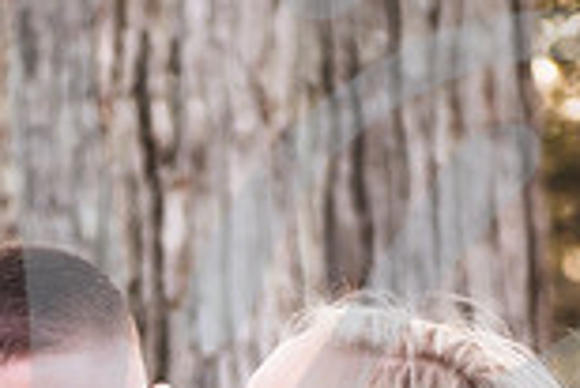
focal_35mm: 263
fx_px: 4241
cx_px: 151
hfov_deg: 7.8
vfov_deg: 5.2
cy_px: 477
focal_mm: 70
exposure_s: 1/320
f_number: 2.8
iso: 100
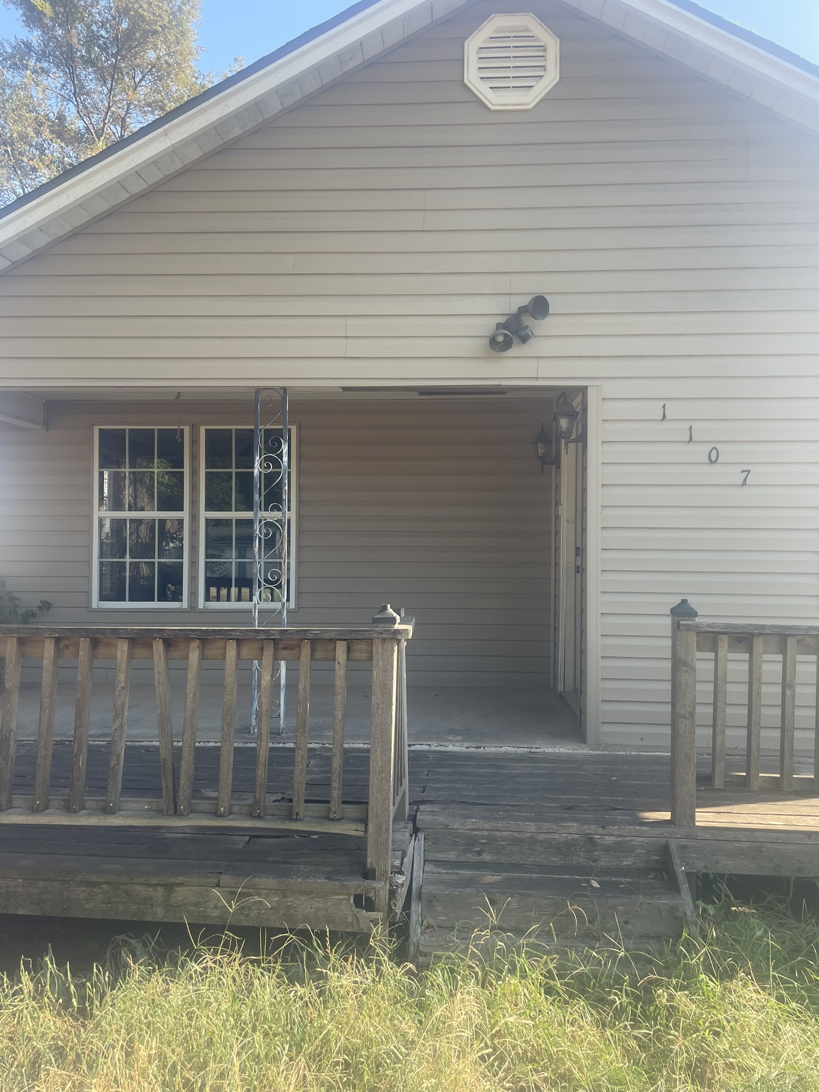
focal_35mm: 26
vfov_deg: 67.3
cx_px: 410
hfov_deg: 53.1
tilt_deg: +1.0
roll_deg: +0.0
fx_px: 820
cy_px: 546
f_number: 1.6
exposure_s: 1/558
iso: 32
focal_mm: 4.2
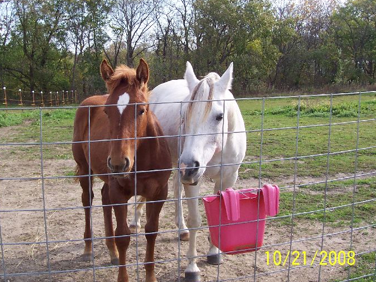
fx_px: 478
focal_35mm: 44
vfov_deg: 32.9
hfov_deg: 42.8
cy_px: 133
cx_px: 156
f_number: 5.6
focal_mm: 5.6
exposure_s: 1/250
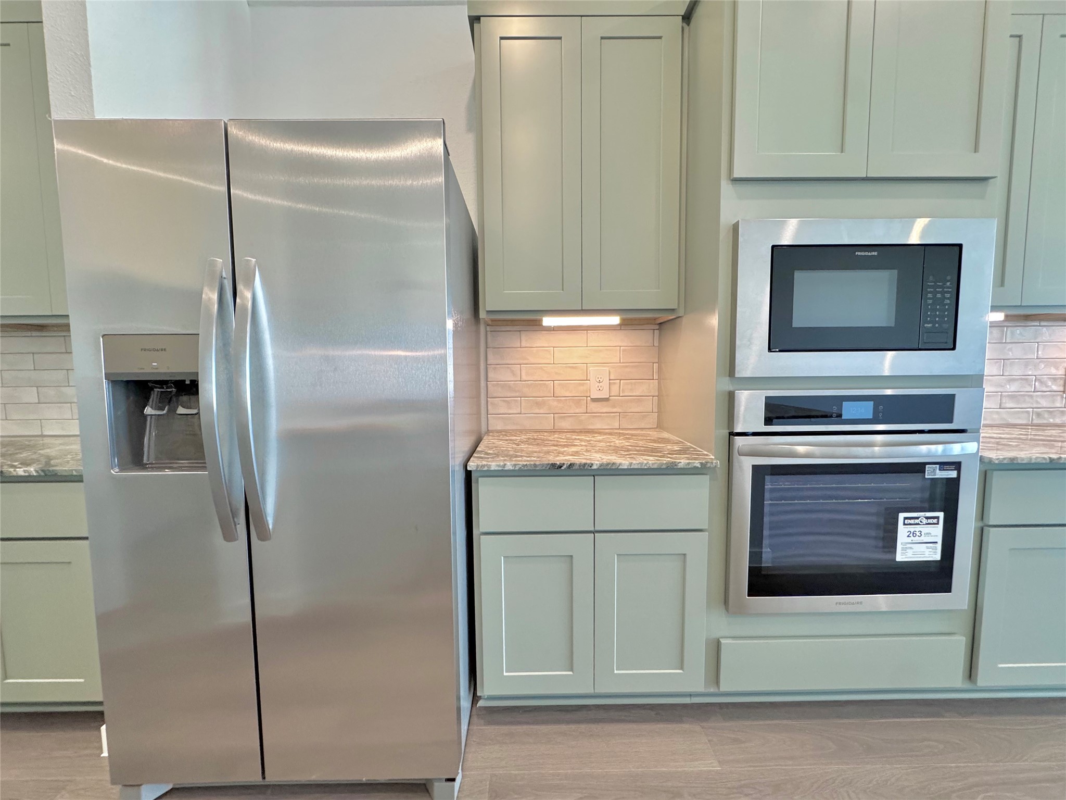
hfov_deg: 102.1
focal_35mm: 14
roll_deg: -0.4
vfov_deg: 85.7
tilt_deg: -6.2
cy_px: 400
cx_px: 533
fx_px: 431
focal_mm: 2.22
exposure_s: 1/120
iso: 320
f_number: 2.2
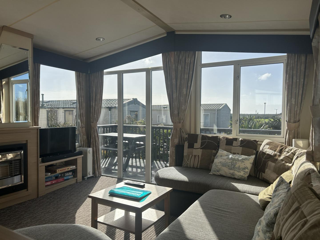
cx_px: 160
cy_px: 120
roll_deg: -0.3
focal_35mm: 26
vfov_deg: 53.1
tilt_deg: -1.8
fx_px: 240
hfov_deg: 67.3
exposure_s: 1/4831
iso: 50
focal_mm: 5.7
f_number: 1.5
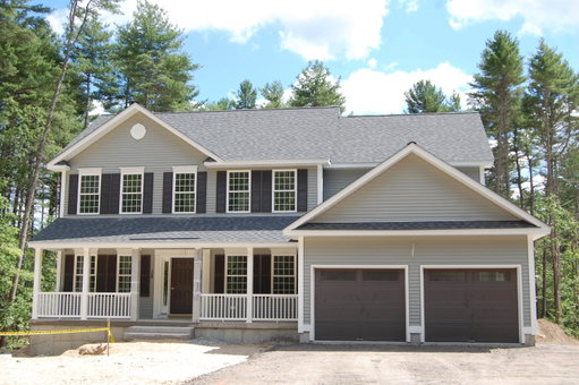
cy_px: 192
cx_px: 290
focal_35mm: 42
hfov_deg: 46.4
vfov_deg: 31.9
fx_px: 675
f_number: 8
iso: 200
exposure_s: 1/250
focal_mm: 28
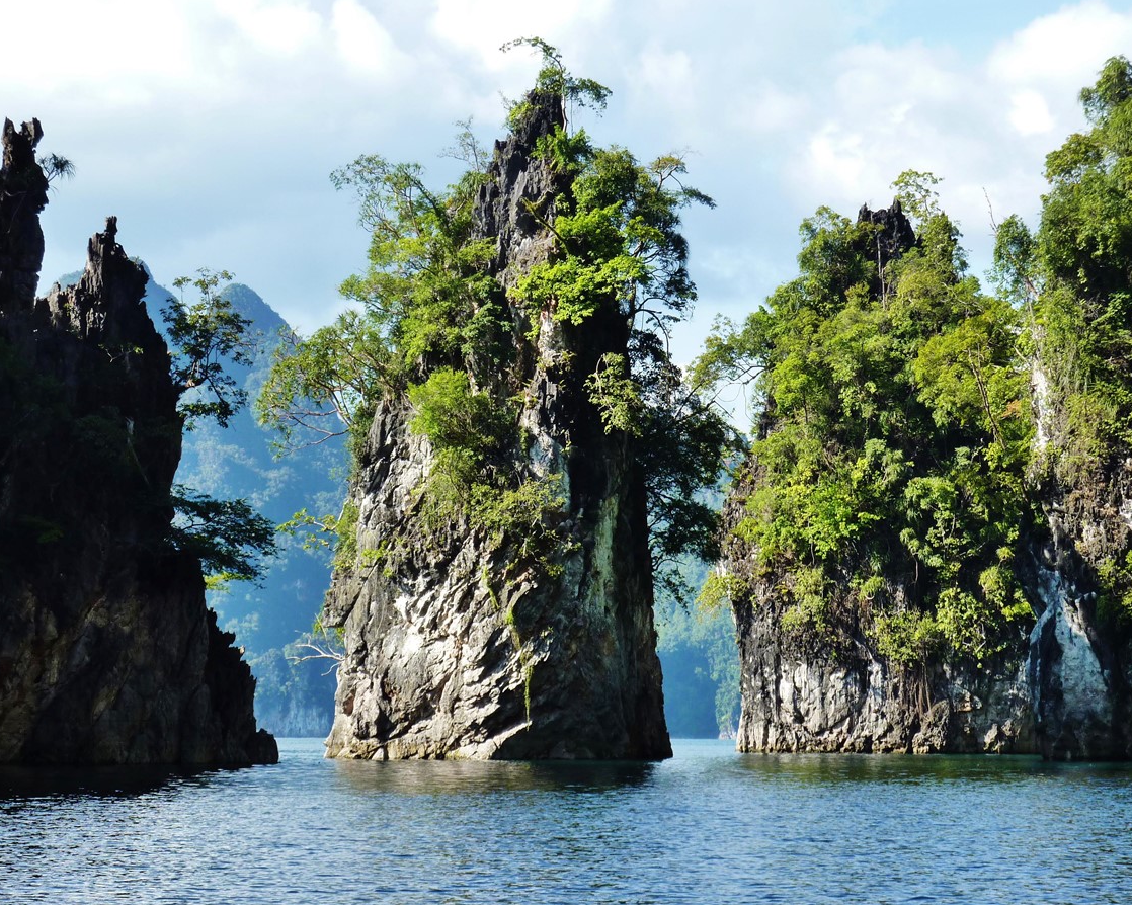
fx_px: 3651
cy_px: 451
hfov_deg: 17.6
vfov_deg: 14.1
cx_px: 554
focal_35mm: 109
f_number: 4.3
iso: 125
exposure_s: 1/250
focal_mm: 17
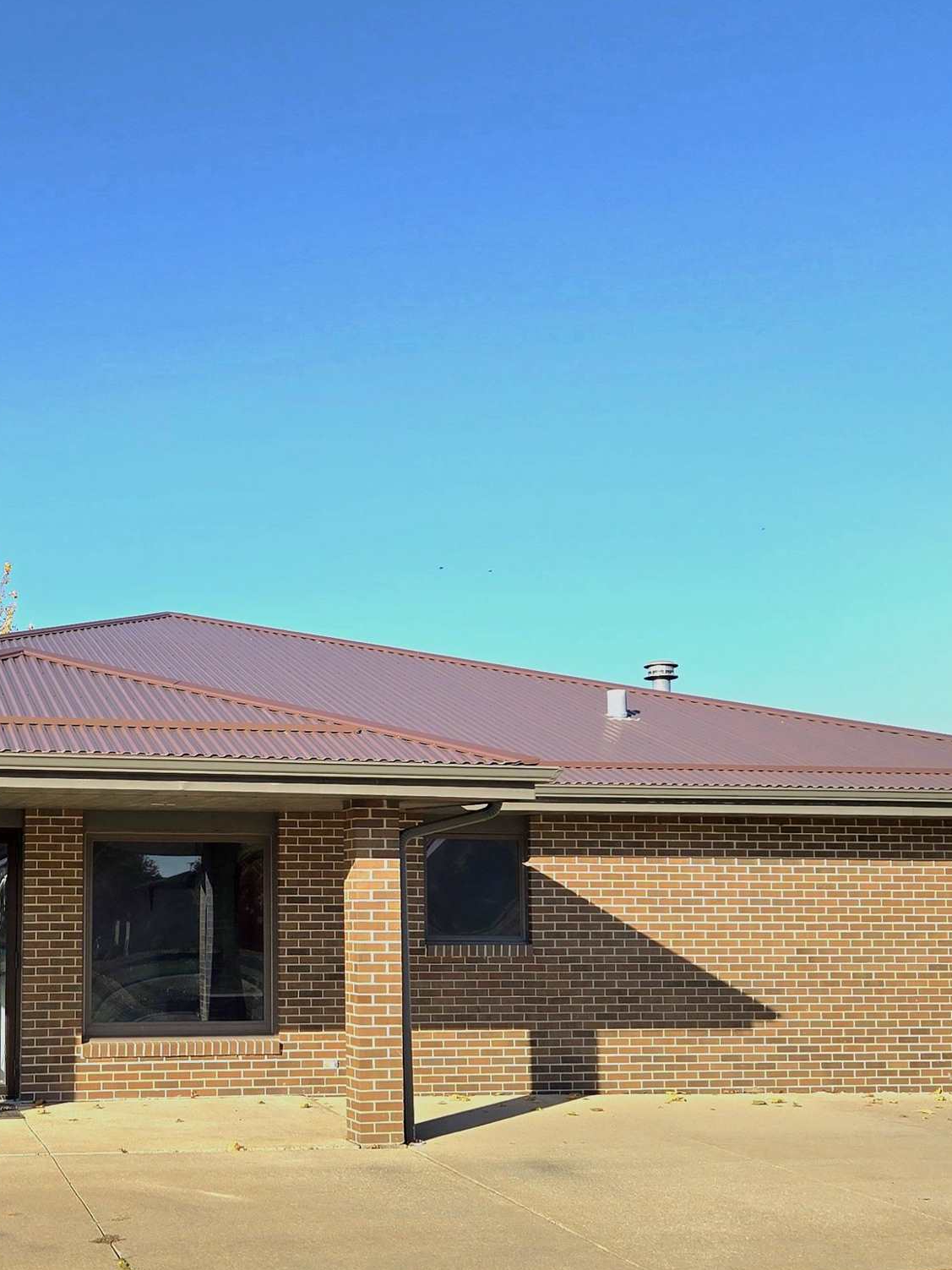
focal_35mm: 47
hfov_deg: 30.3
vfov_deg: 40.2
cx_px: 231
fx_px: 1724
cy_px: 766
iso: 25
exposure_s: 1/2000
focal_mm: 5.4
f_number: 1.8
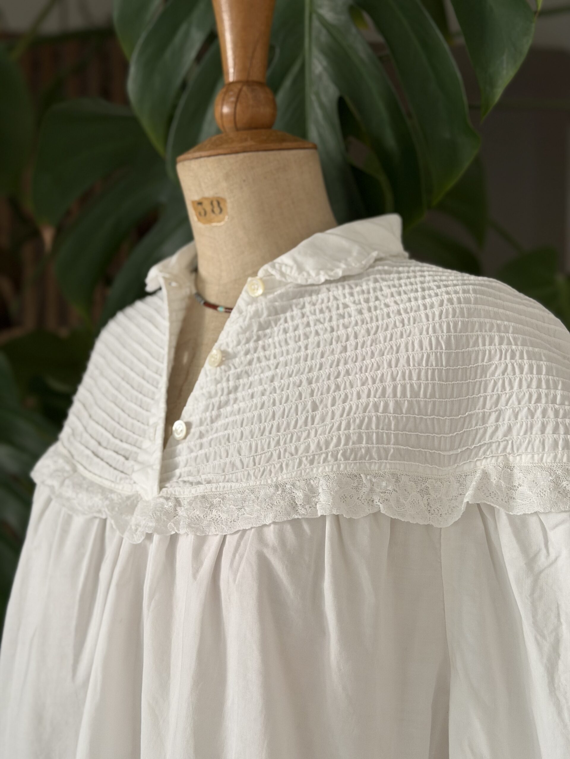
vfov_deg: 39.7
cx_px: 285
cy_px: 380
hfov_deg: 30.3
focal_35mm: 48
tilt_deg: -3.9
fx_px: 1054
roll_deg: -0.3
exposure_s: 1/60
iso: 250
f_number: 1.78
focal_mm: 6.76
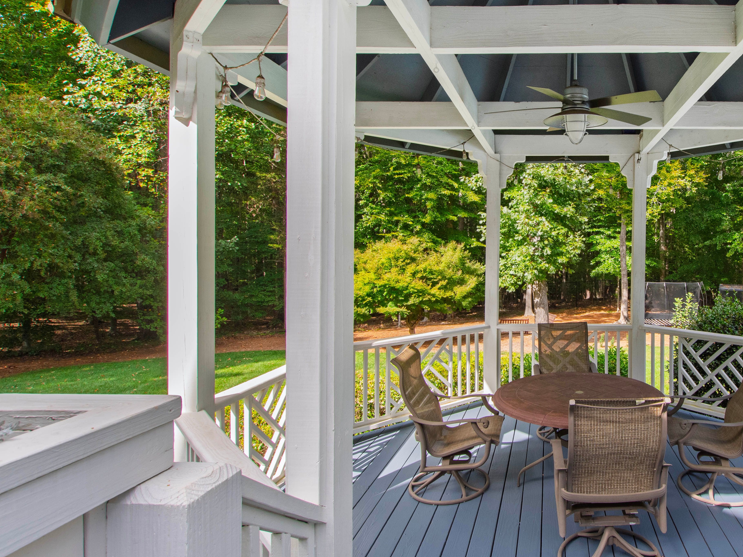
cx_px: 564
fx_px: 472
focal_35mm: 22
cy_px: 253
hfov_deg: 70.8
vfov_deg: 61.0
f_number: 9
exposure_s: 1/160
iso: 320
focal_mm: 10
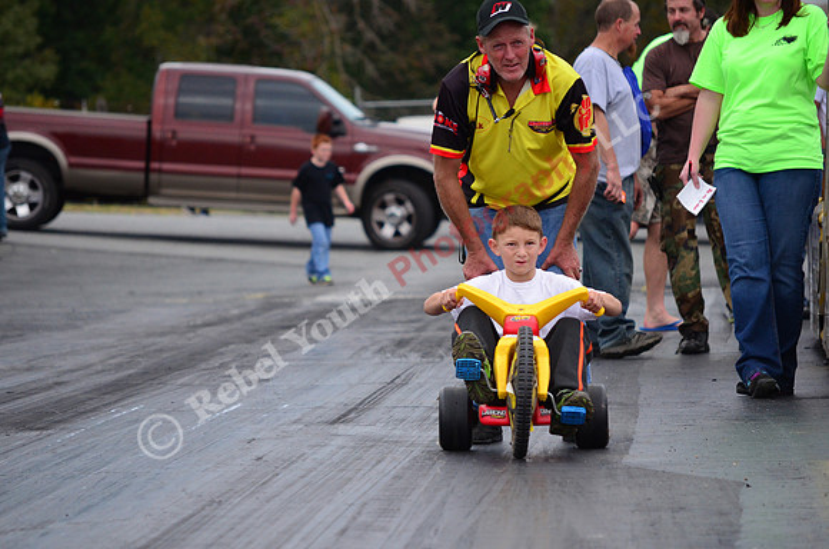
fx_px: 6032
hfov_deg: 7.9
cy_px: 274
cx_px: 414
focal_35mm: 262
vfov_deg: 5.2
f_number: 6.3
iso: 1000
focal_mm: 175
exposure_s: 1/2500
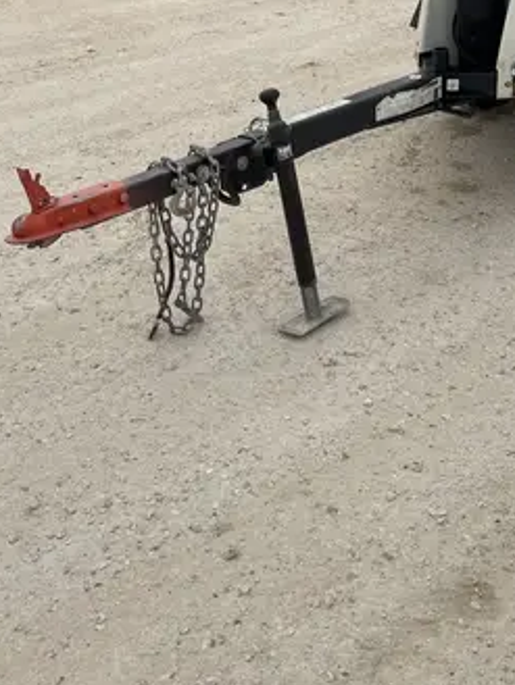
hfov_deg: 24.6
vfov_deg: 29.8
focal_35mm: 58
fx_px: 1150
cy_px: -72
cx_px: 452
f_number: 1.6
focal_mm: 4.2
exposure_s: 1/5051
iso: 32
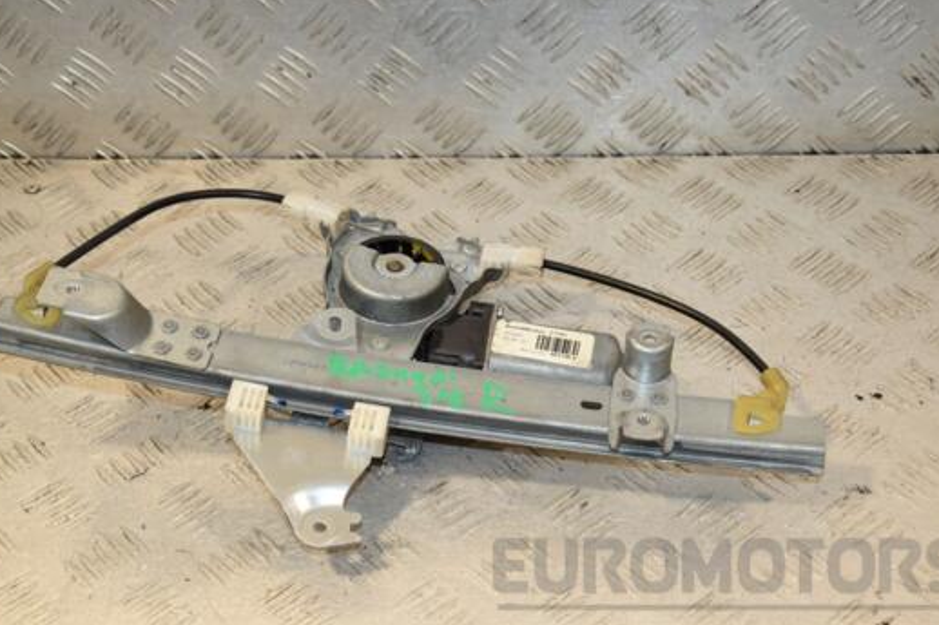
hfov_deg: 30.5
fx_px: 1721
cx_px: 459
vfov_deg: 20.6
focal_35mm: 66
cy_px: 324
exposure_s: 1/200
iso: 800
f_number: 6.3
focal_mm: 38
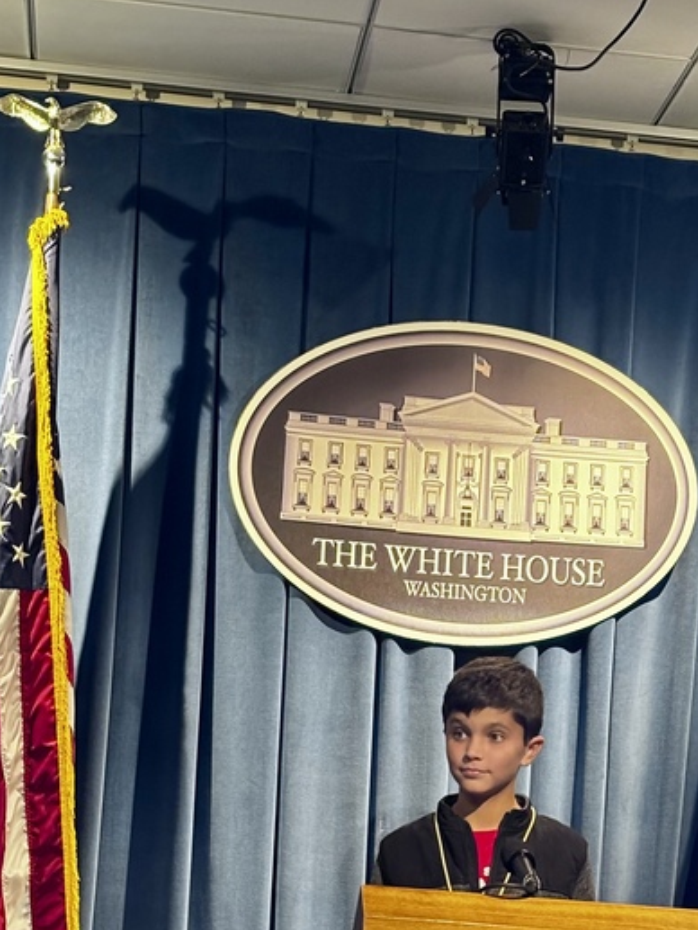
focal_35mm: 103
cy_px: 890
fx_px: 2768
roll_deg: -3.0
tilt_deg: +6.2
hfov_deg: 14.3
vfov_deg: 18.7
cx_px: 500
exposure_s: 1/30
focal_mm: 5.96
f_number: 1.6
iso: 250
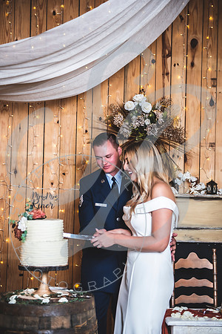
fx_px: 518
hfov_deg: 24.2
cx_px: 111
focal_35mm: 56
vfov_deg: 35.6
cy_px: 167
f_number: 2.8
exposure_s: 1/125
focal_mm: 56
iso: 500
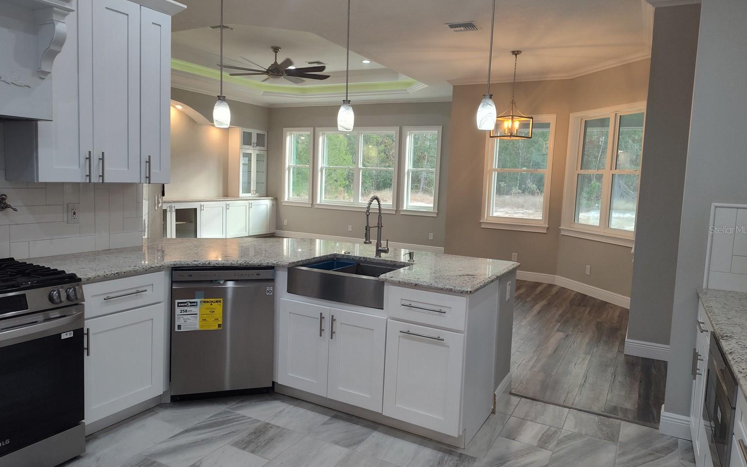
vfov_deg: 49.3
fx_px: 509
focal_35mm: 25
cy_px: 229
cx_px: 372
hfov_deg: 72.5
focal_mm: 5.56
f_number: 1.8
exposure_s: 1/120
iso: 319
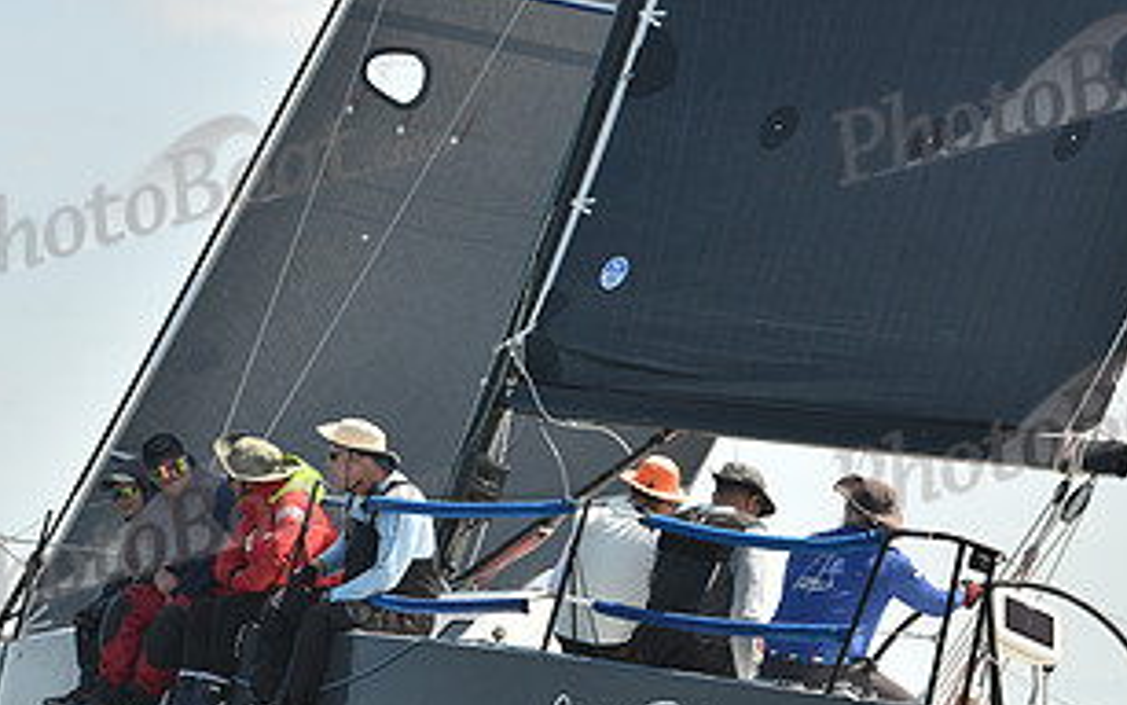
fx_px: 7219
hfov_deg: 8.9
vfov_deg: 5.6
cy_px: 670
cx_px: 646
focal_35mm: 235
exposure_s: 1/800
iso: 250
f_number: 7.1
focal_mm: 122
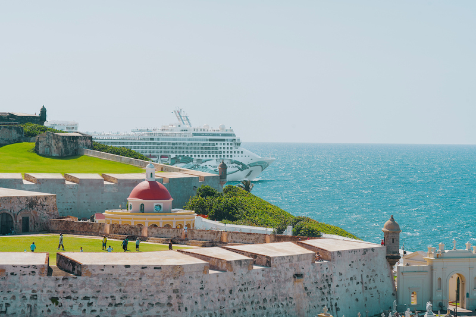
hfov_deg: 16.1
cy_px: 158
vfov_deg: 10.8
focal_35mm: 127
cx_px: 238
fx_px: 1679
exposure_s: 1/200
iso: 100
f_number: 10
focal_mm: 127
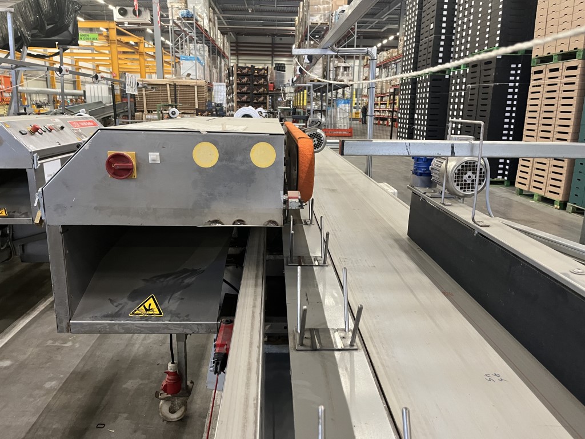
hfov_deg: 67.3
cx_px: 292
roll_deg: -0.2
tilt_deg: -13.0
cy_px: 220
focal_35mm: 26
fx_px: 439
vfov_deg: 53.1
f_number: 1.6
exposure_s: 1/50
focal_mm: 5.1
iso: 250
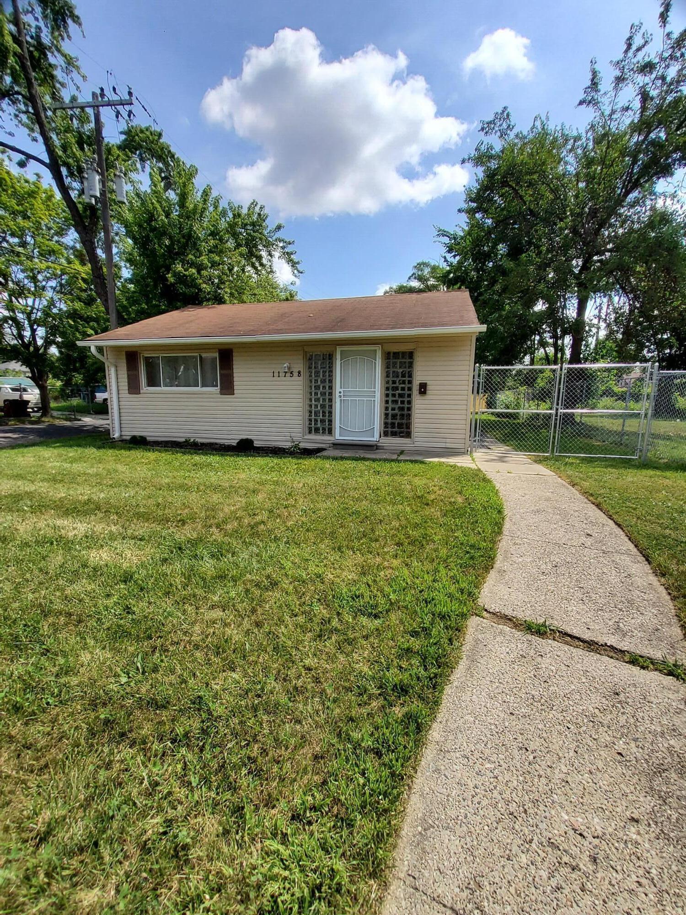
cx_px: 343
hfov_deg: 89.9
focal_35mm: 13
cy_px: 458
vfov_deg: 106.2
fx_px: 344
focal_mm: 1.13
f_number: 2.2
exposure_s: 1/1879
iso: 50
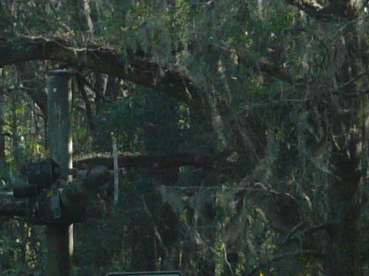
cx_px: -483
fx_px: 5530
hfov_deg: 3.8
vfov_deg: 2.9
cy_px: 150
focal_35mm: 519
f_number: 4
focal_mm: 13.6
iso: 160
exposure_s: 1/200
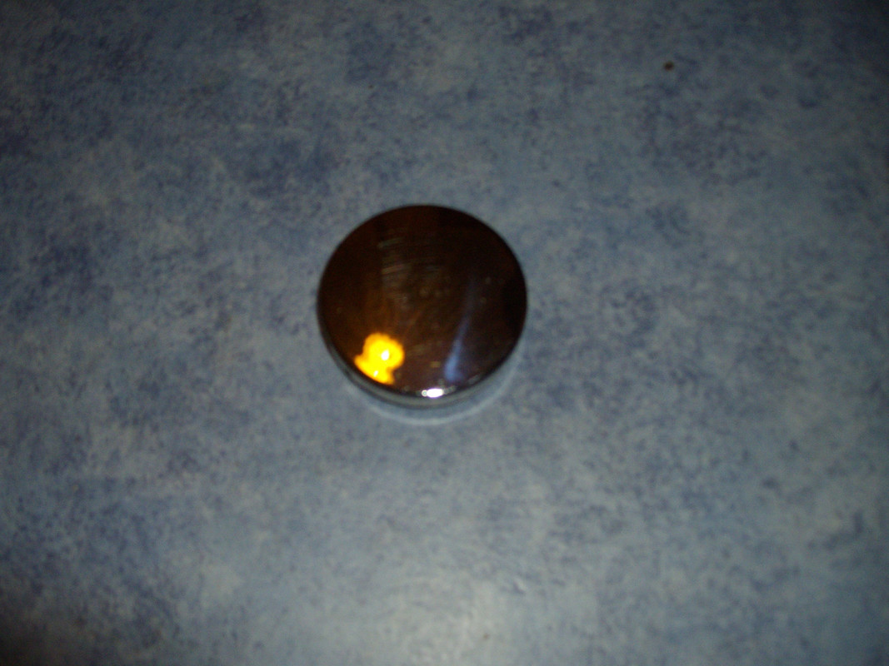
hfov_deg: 51.4
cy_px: 333
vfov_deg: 39.6
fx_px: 924
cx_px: 444
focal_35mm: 36
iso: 160
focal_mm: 6
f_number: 2.7
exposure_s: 1/50
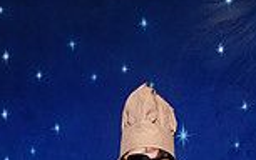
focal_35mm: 90
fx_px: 629
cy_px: 355
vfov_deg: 12.3
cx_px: 144
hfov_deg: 23.0
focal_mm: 20
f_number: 8
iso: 1000
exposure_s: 1/60
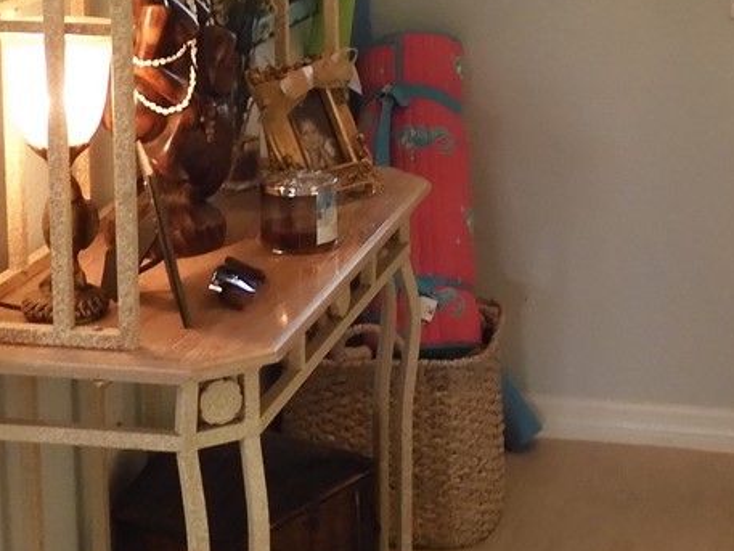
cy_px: 16
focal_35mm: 84
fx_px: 1782
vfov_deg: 17.2
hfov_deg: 23.3
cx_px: 410
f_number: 3.4
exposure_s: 1/30
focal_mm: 4.3
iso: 320
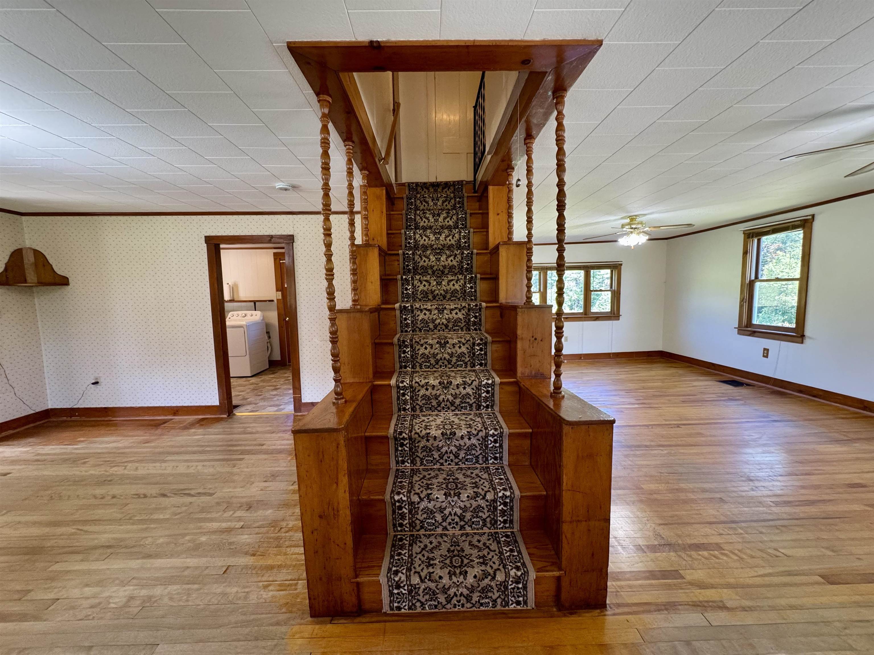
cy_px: 328
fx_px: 353
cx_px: 437
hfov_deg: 102.1
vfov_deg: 85.7
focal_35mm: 14
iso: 200
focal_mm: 2.22
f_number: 2.2
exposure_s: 1/60
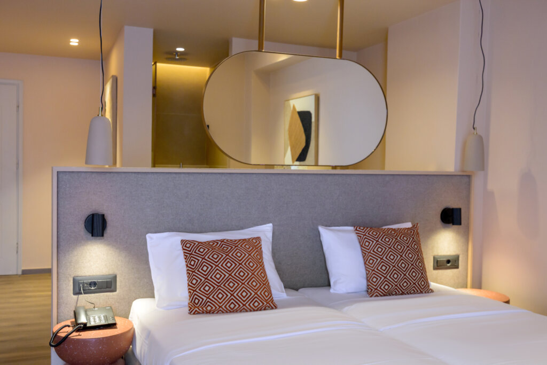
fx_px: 562
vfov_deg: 36.0
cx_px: 274
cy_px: 182
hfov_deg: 51.9
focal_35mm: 37
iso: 2000
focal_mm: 37
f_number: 5.6
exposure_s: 1/100
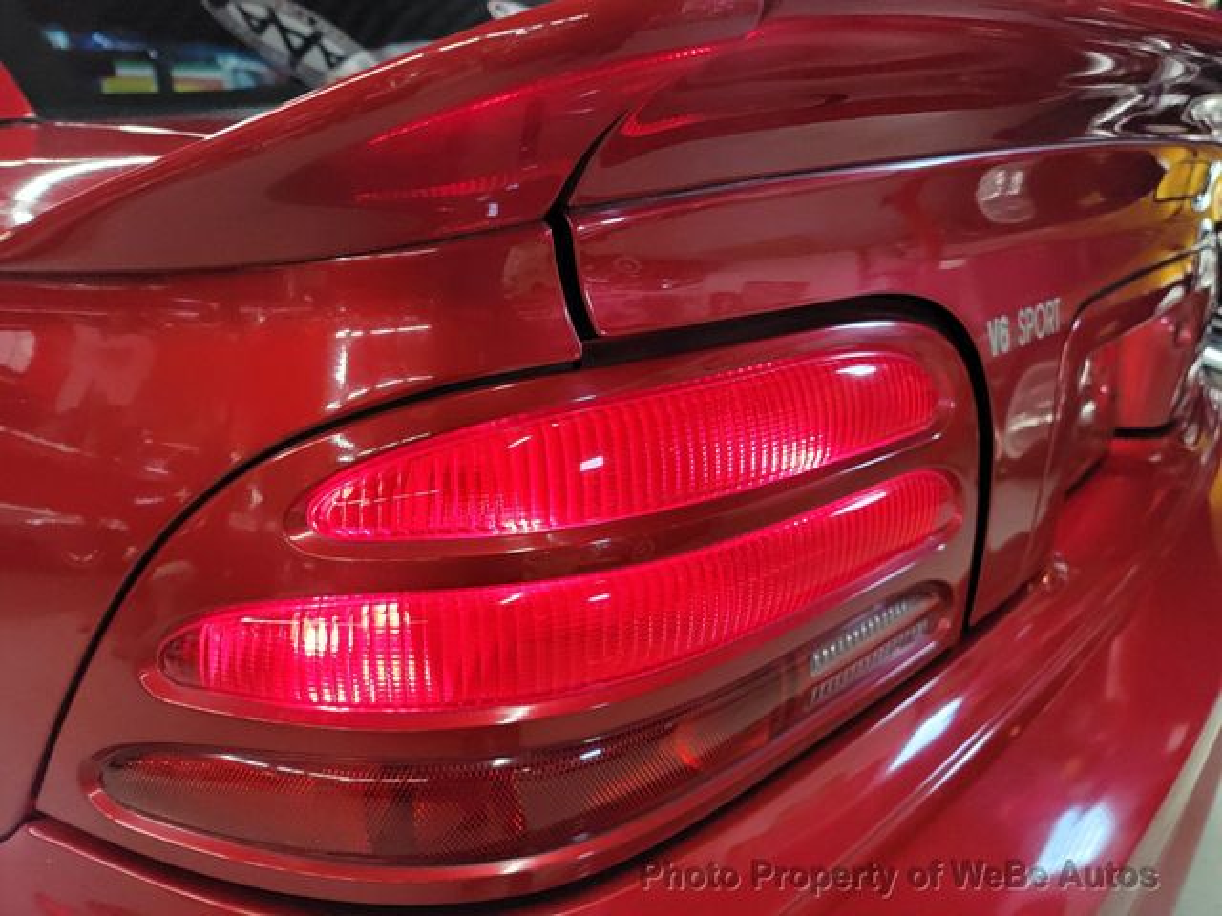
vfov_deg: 56.8
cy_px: 458
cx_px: 611
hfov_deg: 71.6
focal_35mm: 24
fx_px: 847
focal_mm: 6.7
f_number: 1.8
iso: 250
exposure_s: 1/40
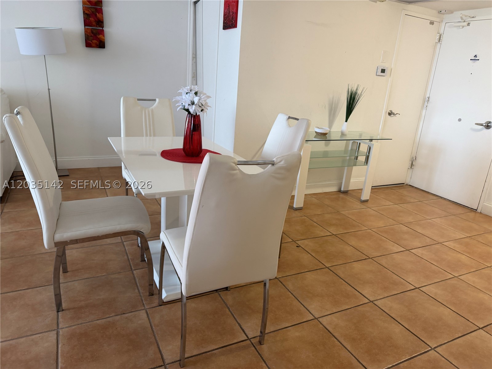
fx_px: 341
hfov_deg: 71.6
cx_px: 246
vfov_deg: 56.8
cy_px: 184
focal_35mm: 24
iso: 200
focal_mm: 6.76
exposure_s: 1/60
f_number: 1.78
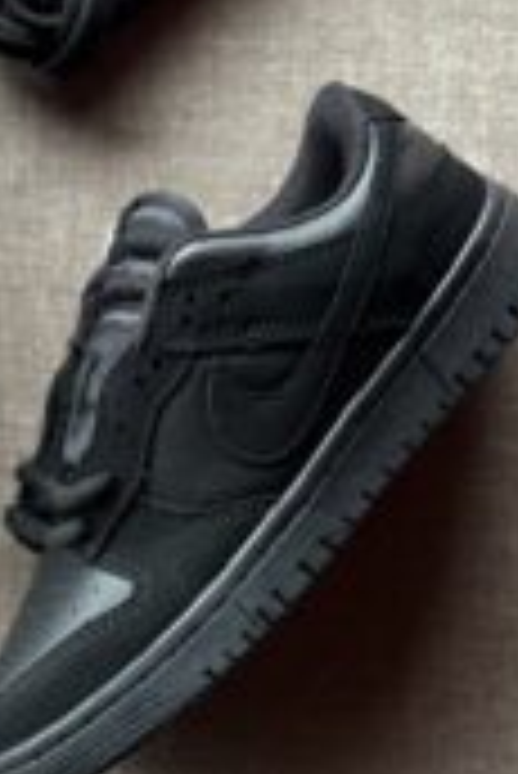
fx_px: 2498
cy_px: 338
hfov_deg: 11.7
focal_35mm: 116
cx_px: 23
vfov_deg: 17.6
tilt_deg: -82.1
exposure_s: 1/60
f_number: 1.78
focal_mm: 6.76
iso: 200
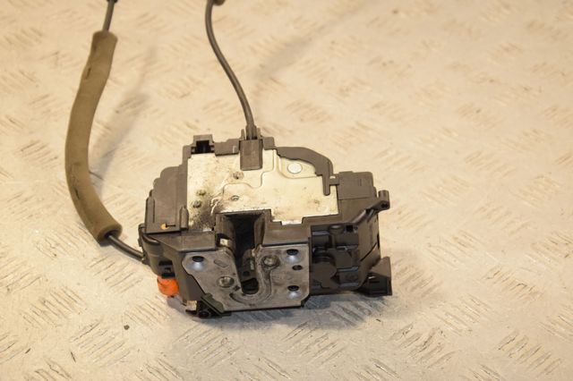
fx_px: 1384
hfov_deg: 23.4
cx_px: 286
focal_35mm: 87
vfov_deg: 15.7
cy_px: 190
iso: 800
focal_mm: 58
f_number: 7.1
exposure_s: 1/200
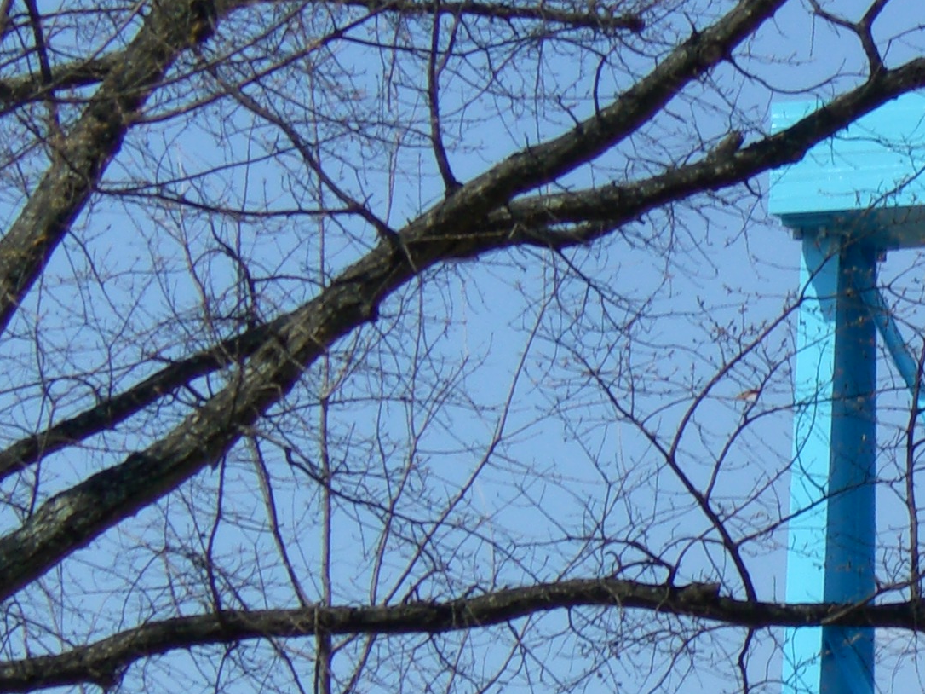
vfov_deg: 3.9
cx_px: 1140
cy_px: 668
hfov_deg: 5.2
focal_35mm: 383
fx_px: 10232
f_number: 5.4
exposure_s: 1/320
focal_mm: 23.7
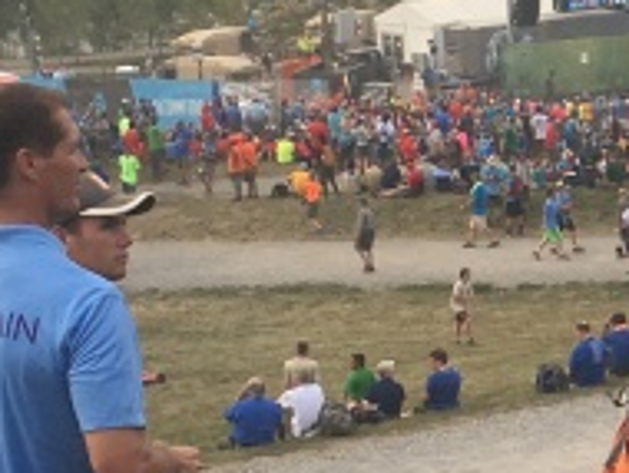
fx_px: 2838
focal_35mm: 156
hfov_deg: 11.9
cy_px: 400
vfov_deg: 9.5
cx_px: 1036
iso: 25
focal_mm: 4.15
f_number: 2.2
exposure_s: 1/273
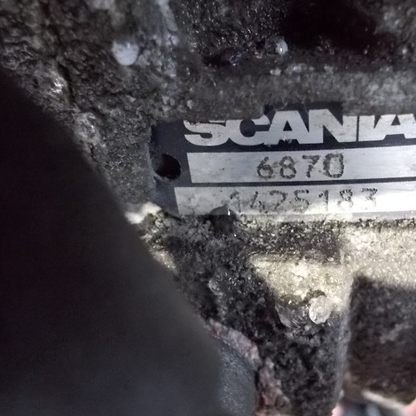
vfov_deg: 47.2
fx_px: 476
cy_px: 209
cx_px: 273
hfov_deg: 46.6
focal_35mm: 35
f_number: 3.3
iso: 800
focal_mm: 4.1
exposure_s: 1/4
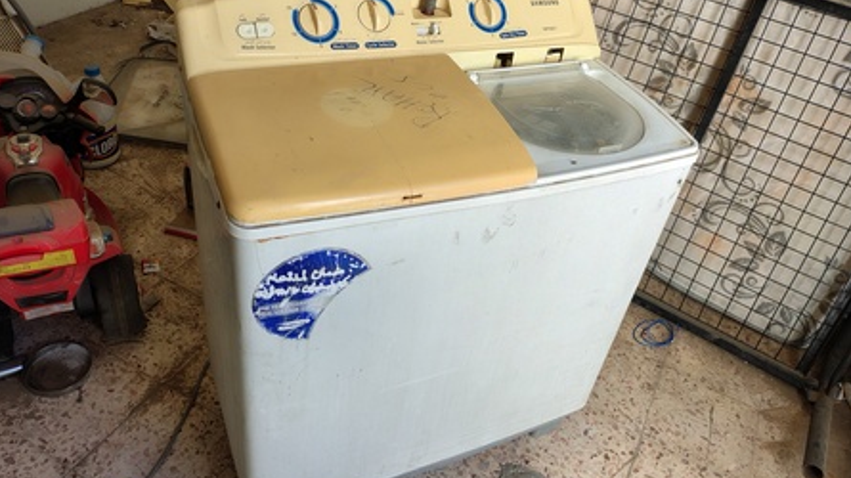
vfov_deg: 41.4
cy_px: 219
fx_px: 632
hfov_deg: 67.9
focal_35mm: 28
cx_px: 422
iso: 143
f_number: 1.7
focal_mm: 4.71
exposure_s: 1/162
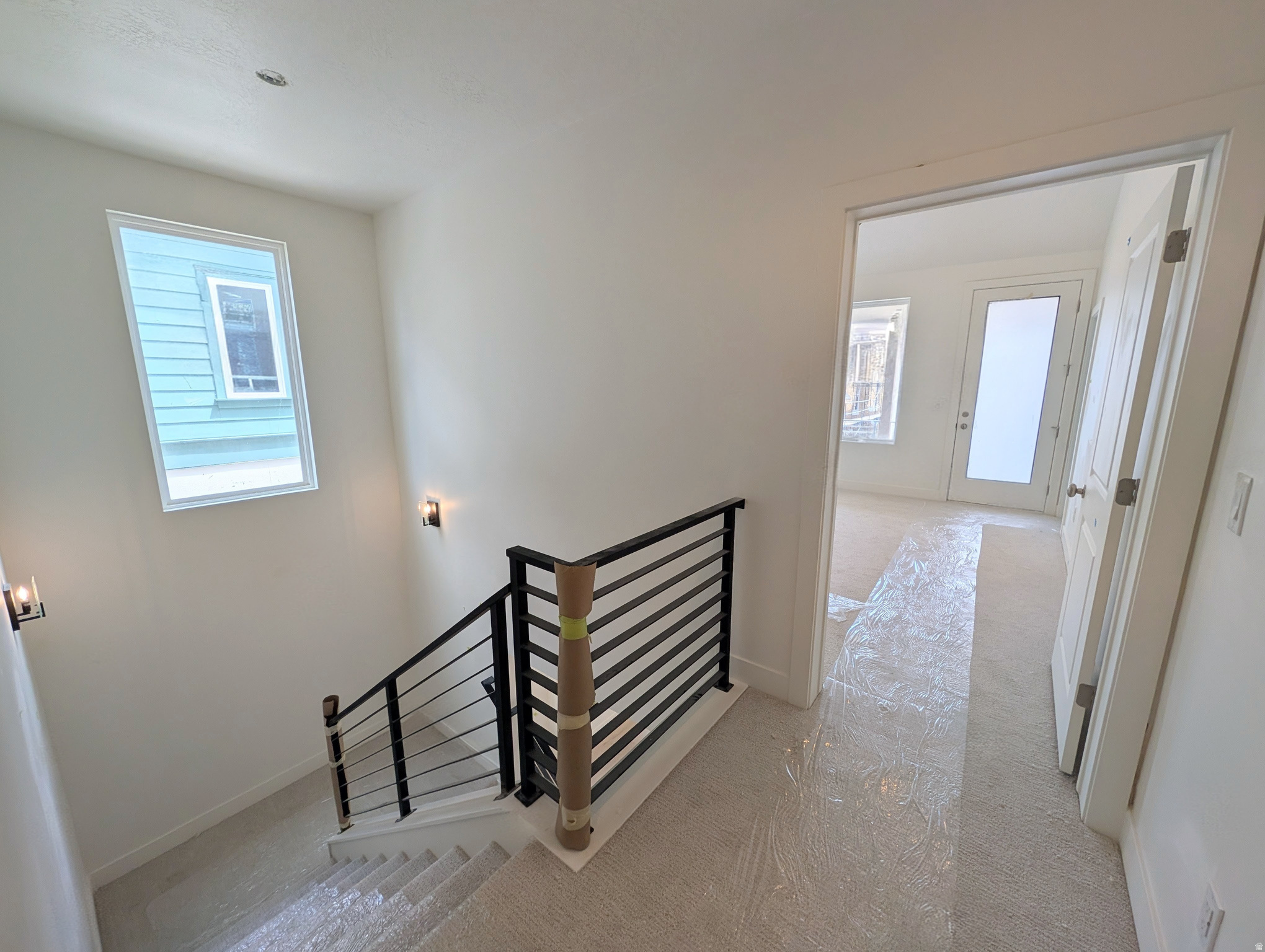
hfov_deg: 110.5
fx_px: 439
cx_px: 632
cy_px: 476
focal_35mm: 12
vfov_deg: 94.6
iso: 50
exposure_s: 1/461
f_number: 1.7
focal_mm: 2.02
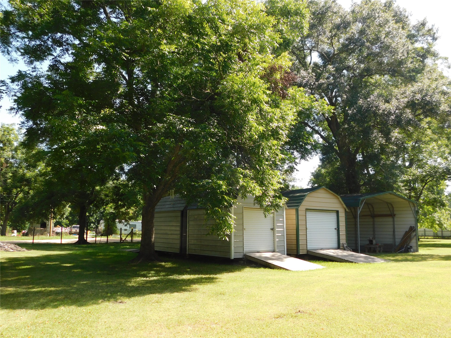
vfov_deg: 46.8
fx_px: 391
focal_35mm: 30
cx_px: 226
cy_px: 169
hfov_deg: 60.0
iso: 125
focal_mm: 5.3
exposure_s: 1/400
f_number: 3.2
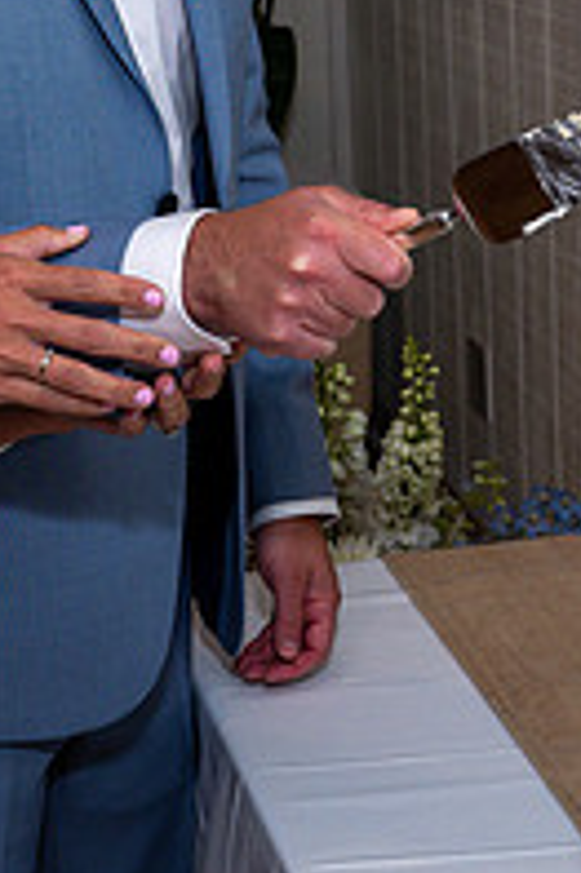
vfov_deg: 17.9
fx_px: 2716
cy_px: 39
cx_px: 226
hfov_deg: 12.2
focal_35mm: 112
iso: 500
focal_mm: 34
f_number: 7.1
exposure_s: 1/250
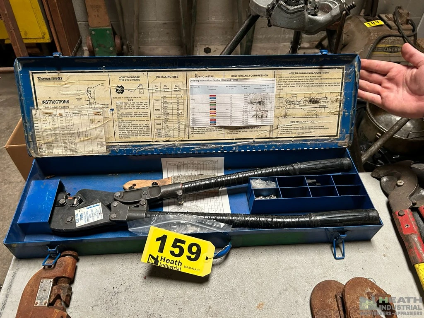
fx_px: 318
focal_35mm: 26
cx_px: 212
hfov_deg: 67.3
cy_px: 159
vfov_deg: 53.1
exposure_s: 1/60
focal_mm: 5.7
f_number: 1.5
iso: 320
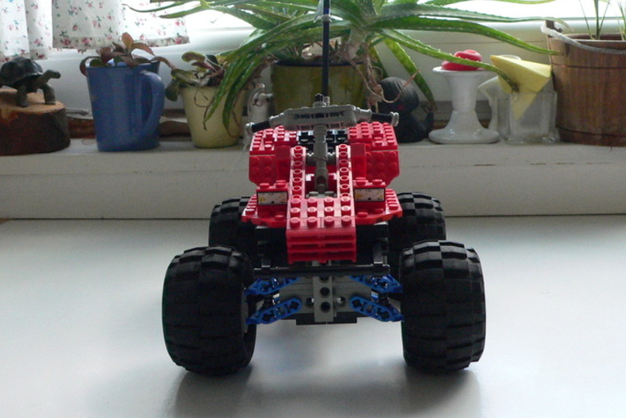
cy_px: 206
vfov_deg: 30.5
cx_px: 311
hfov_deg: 44.5
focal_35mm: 44
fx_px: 765
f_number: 4
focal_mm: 6
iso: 400
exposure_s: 1/125
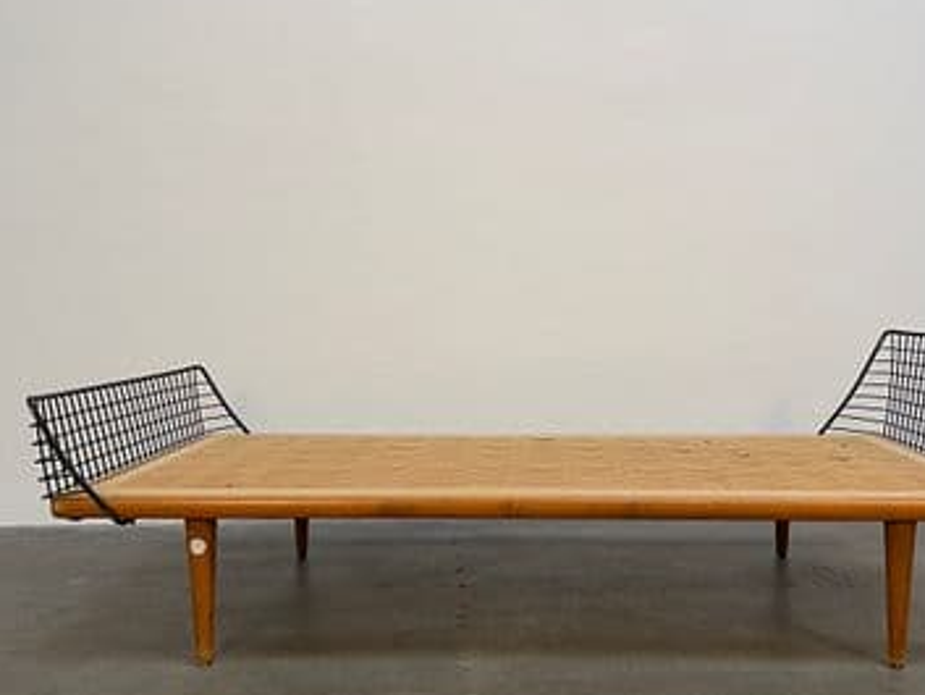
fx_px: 909
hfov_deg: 53.8
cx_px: 524
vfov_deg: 41.8
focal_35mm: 34
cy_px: 387
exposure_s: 1/120
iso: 125
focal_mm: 6.76
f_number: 1.78
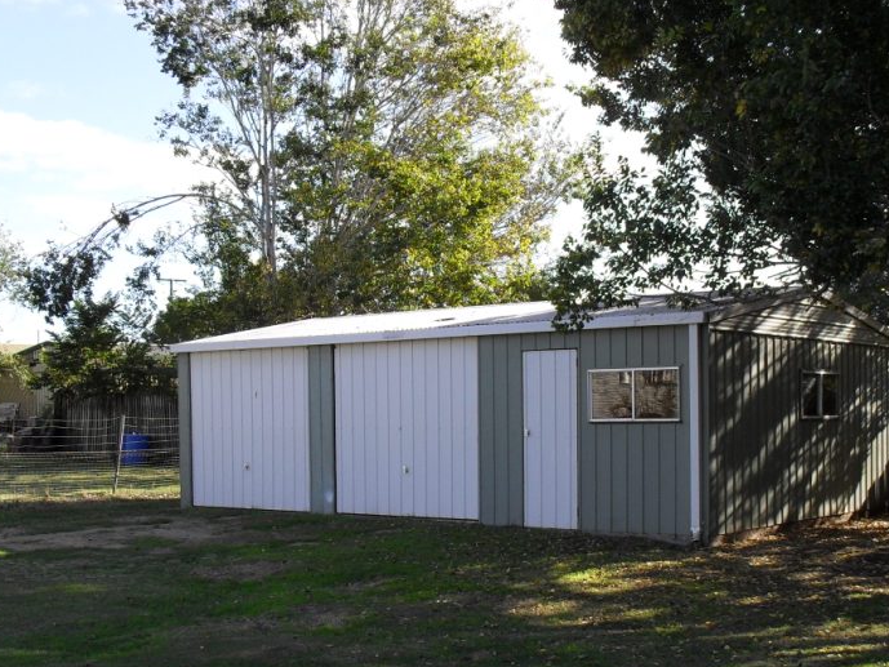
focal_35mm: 52
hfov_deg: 36.7
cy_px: 471
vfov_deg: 27.8
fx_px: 1336
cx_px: 520
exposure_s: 1/500
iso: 100
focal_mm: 6.3
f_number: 3.2
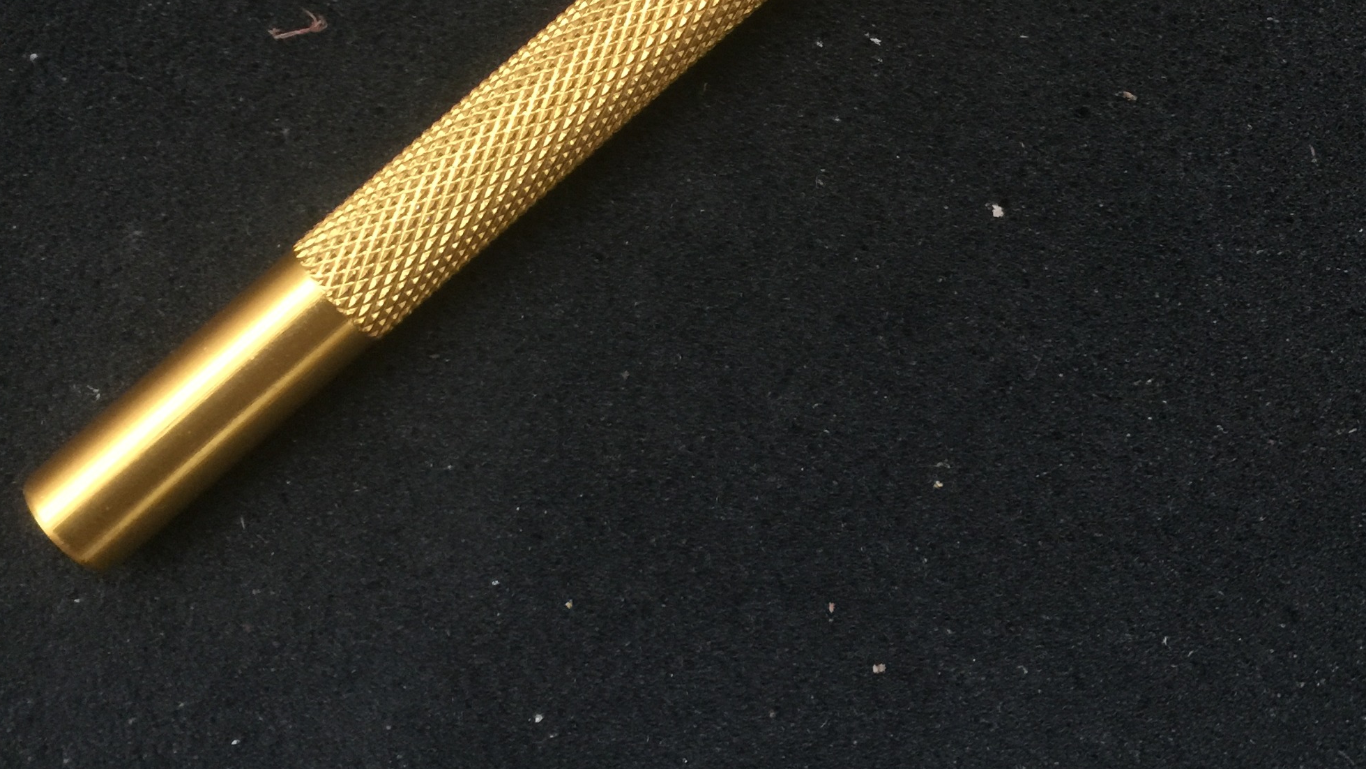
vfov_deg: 27.1
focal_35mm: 43
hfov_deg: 47.4
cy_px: 144
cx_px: 694
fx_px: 1558
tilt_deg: -78.1
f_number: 2.2
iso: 125
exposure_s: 1/17
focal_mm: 4.15
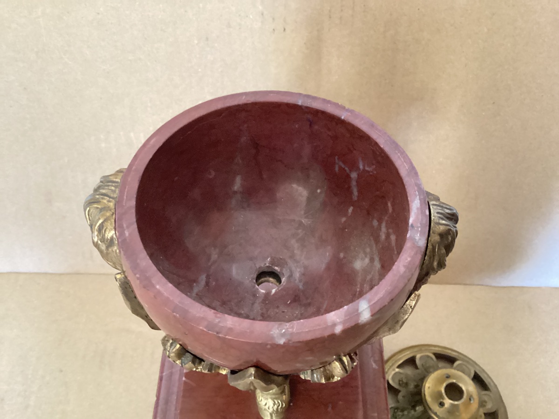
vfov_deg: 45.4
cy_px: 210
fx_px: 501
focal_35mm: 31
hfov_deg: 58.4
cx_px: 280
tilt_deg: -54.0
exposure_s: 1/17
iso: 800
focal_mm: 3.3
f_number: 2.4
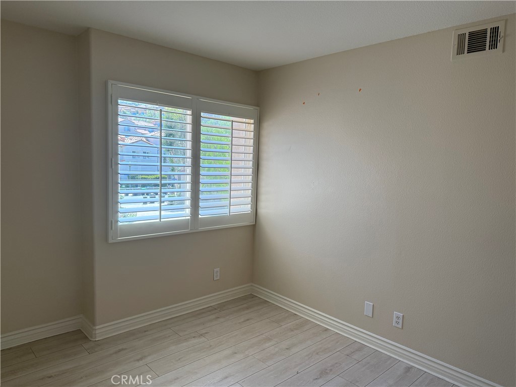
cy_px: 194
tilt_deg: -5.4
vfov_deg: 56.8
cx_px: 258
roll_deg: -2.0
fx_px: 358
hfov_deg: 71.6
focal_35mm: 24
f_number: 1.78
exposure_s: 1/385
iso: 100
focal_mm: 6.76
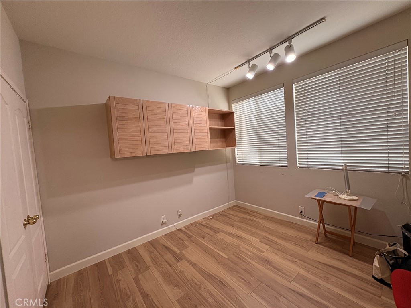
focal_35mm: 14
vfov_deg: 85.7
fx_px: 166
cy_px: 154
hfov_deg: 102.1
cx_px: 206
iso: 125
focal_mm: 2.22
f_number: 2.2
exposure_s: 1/60
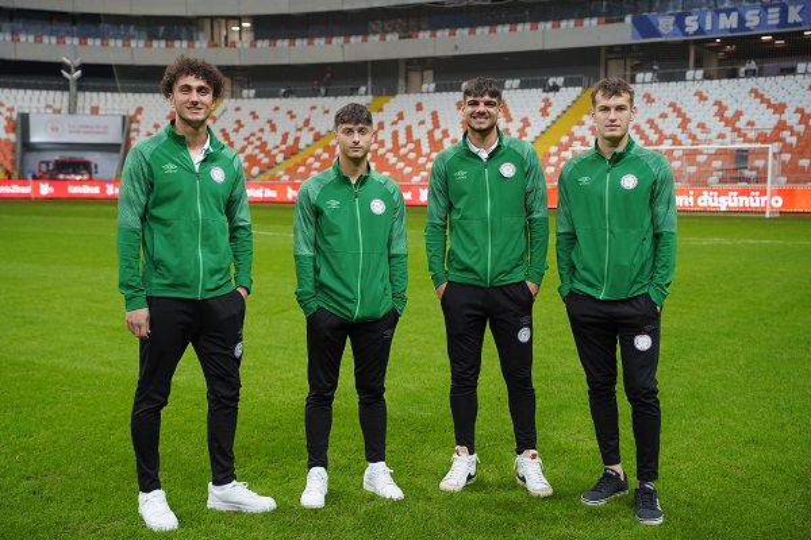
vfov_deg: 28.5
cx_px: 406
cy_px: 270
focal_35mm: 47
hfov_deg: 41.8
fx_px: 1063
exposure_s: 1/160
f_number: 4
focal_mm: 47.2
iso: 800
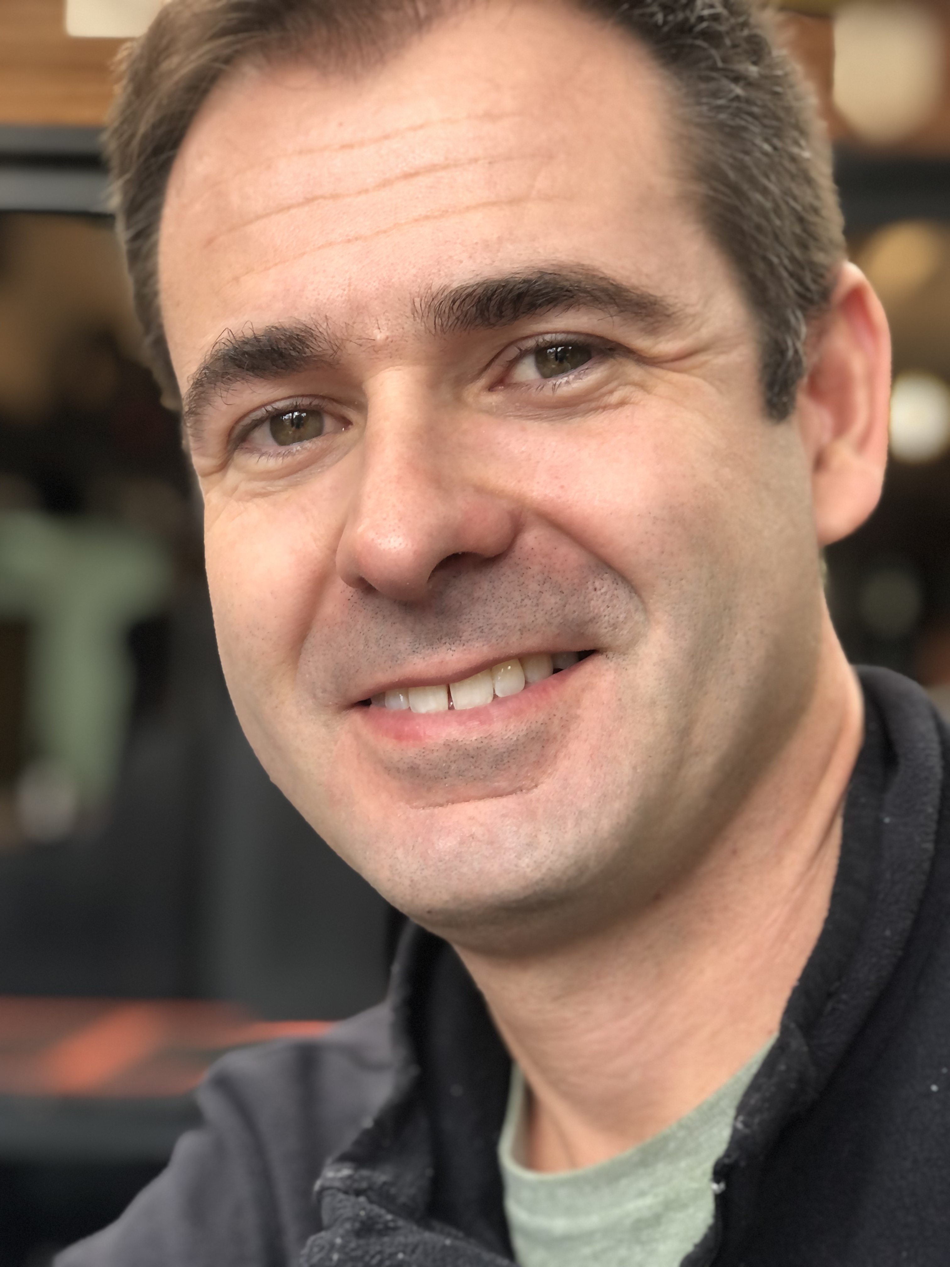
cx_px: 475
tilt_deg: +4.3
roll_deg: -3.3
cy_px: 634
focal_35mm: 57
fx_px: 2086
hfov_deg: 25.7
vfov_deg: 33.8
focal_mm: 6.6
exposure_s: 1/33
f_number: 2.8
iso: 40
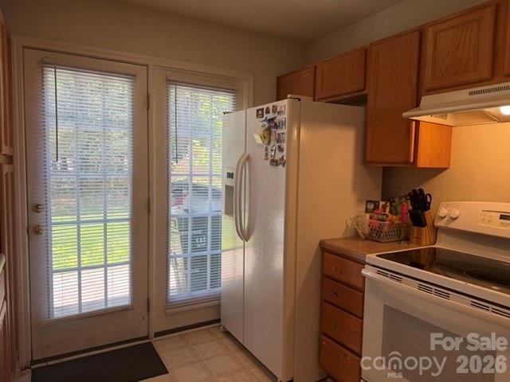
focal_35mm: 24
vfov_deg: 56.8
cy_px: 191
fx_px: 354
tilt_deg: -4.6
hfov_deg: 71.6
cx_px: 255
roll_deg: -0.9
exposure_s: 1/200
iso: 125
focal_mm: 6.76
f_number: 1.78
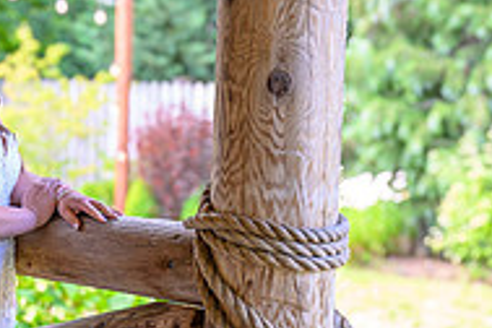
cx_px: 23
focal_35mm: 112
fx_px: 1531
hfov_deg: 17.9
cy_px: 338
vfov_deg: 12.1
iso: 640
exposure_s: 1/200
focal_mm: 34.5
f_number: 3.2
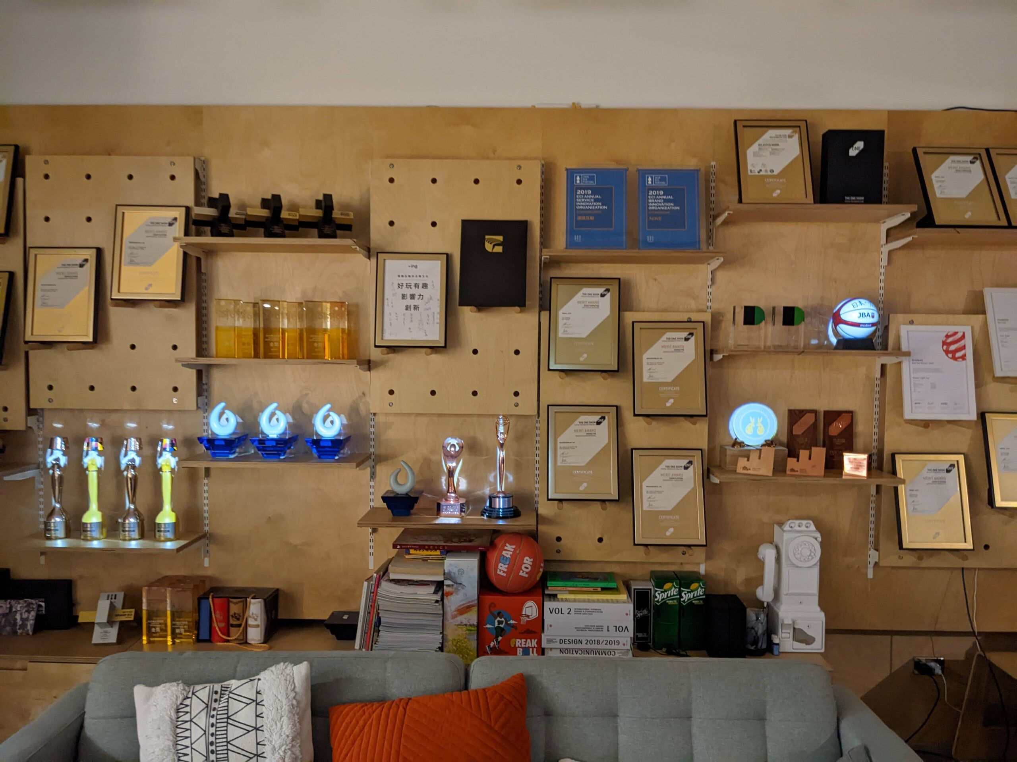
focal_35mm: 27
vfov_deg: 51.4
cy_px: 381
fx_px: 793
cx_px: 508
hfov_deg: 65.3
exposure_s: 1/24
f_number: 1.73
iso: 463
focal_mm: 4.38
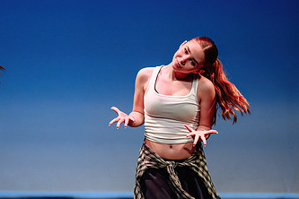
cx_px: 63
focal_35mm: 372
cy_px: 189
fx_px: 3089
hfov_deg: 5.5
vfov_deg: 3.7
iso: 1600
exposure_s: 1/500
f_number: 2.8
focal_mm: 190
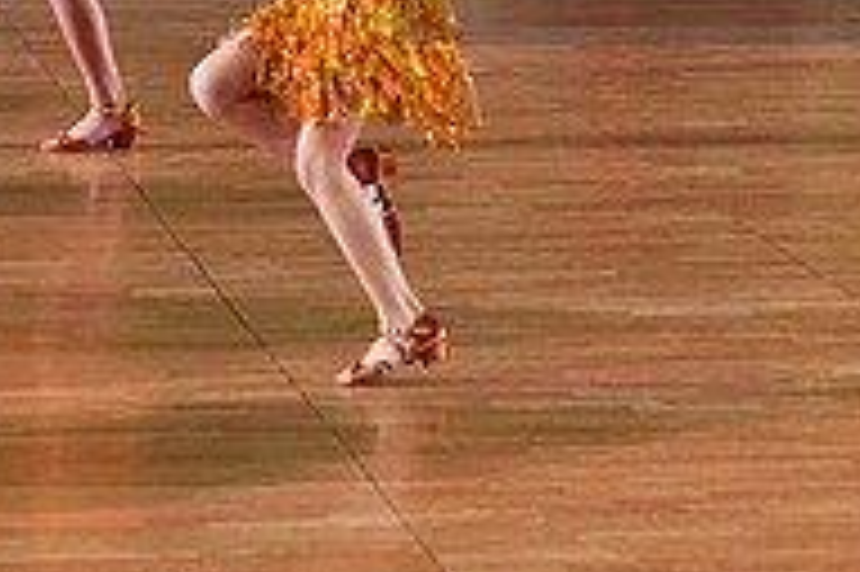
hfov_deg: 8.0
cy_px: -74
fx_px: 6086
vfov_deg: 5.4
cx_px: 883
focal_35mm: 255
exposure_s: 1/400
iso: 8000
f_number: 6.3
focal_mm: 84
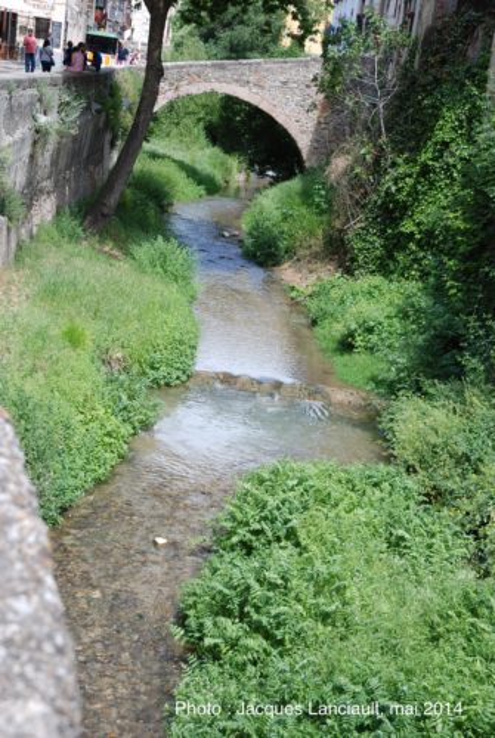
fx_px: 1233
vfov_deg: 33.4
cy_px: 369
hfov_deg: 22.7
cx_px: 248
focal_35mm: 60
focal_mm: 40
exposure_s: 1/125
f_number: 5.6
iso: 100
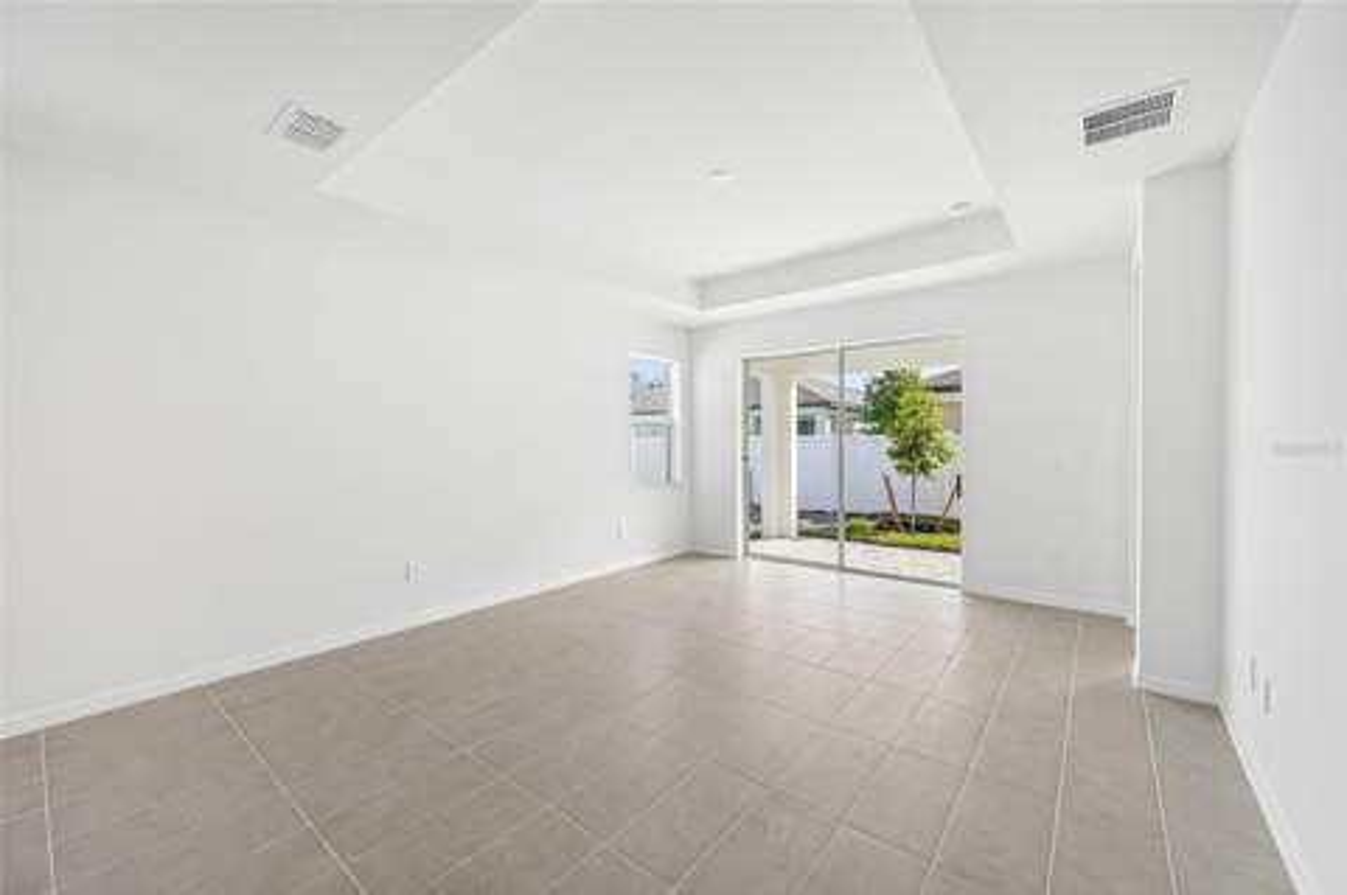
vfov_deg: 81.1
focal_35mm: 14
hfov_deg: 104.3
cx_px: 674
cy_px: 448
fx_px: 523
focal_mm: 14
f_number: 8
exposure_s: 1/250
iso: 400
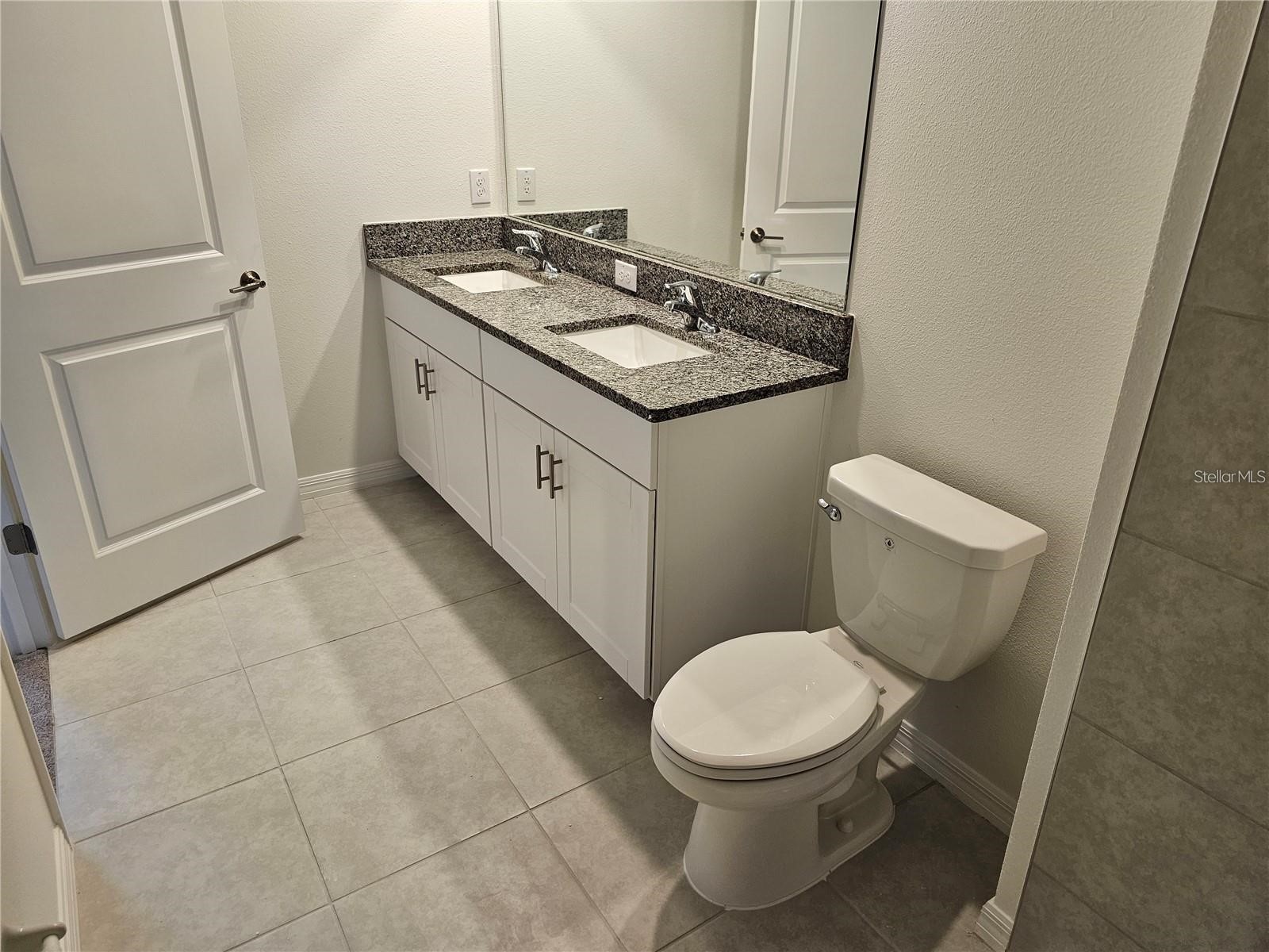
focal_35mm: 23
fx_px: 843
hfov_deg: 73.9
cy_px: 476
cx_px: 634
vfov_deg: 58.9
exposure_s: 1/120
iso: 160
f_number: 1.7
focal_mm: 6.3
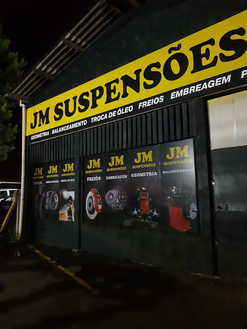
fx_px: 247
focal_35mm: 26
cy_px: 164
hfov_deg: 53.1
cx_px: 124
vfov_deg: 67.3
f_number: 1.7
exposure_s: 1/10
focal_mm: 3.92
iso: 800
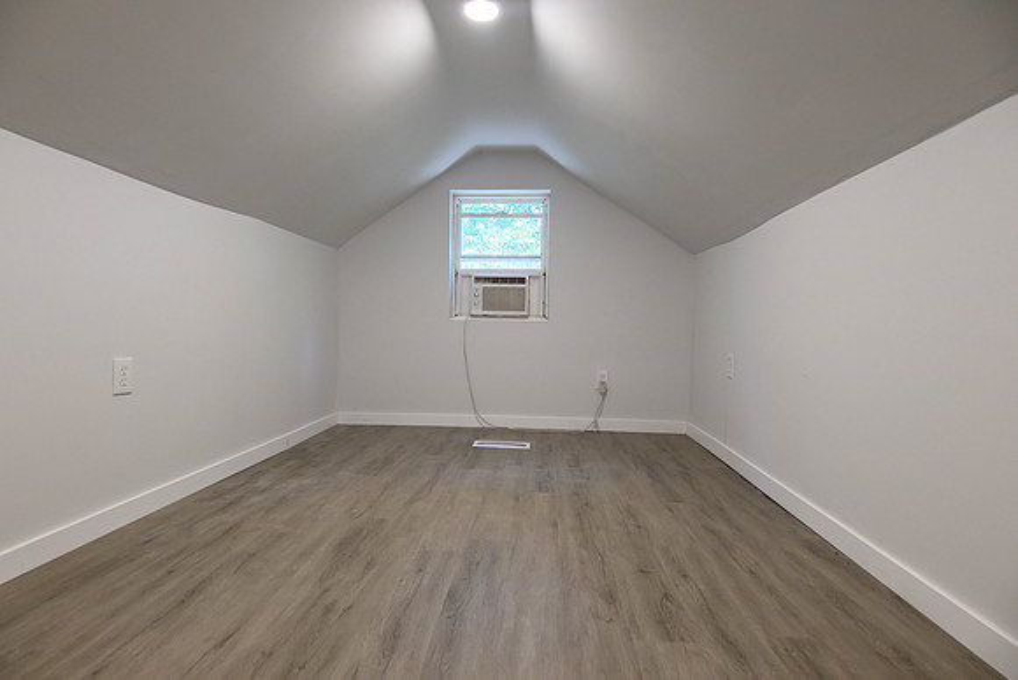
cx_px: 509
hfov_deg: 93.3
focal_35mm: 17
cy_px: 340
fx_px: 481
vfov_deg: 70.5
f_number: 5
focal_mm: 17
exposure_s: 1/100
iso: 1000
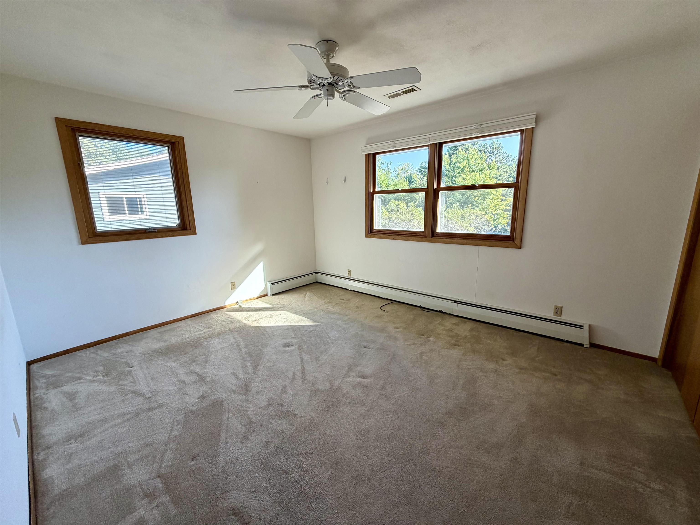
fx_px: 283
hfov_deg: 102.1
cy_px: 262
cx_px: 350
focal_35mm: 14
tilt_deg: -11.5
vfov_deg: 85.7
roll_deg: +1.1
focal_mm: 2.22
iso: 125
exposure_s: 1/121
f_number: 2.2
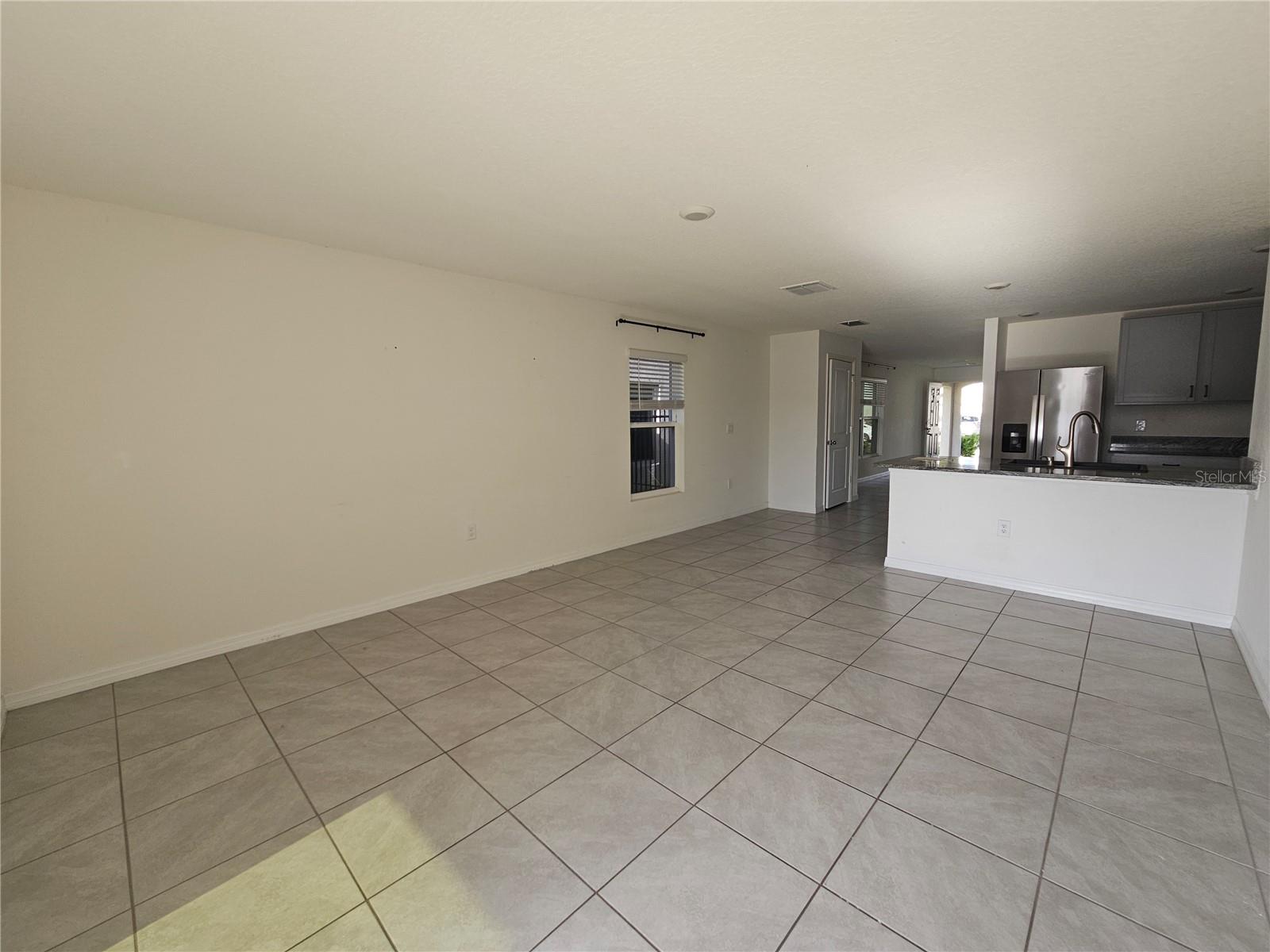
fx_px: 477
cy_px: 476
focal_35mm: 13
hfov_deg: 106.2
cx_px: 635
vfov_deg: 89.9
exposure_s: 1/120
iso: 50
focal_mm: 2.2
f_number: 2.2
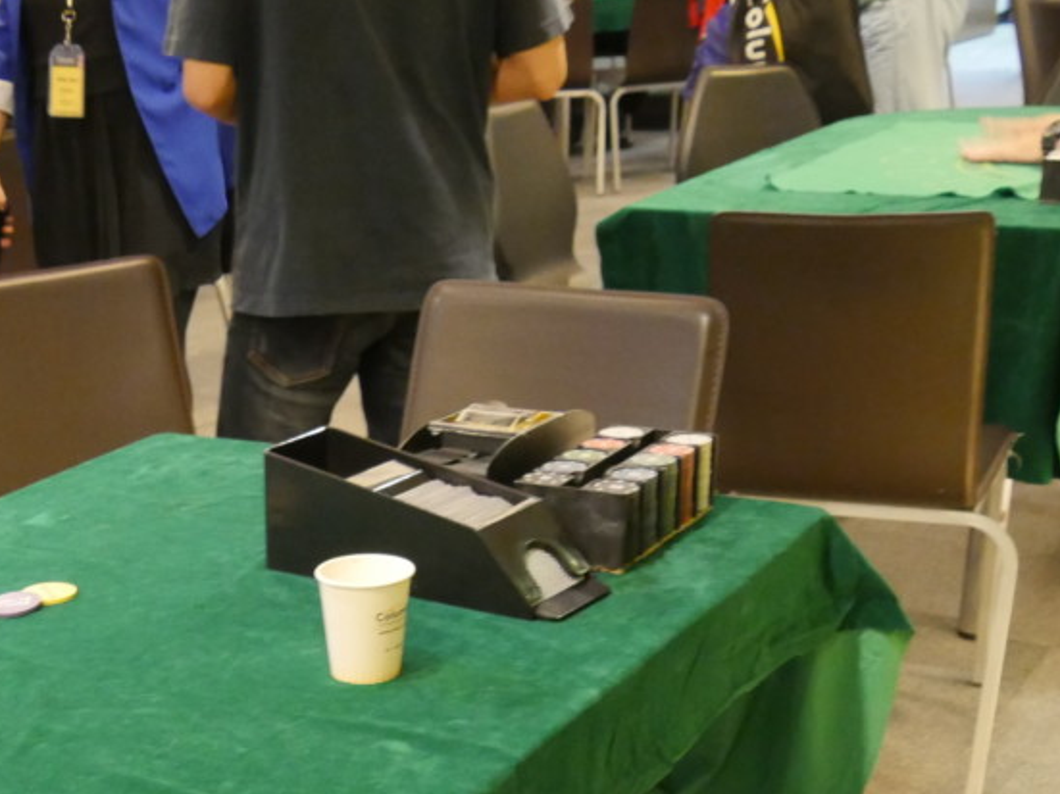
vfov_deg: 22.9
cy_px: 829
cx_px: 63
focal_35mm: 61
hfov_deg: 30.0
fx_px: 1868
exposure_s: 1/40
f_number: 3.5
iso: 3200
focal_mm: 14
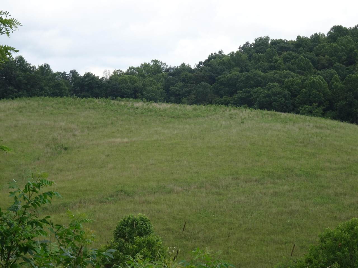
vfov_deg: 13.7
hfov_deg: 18.2
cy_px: 134
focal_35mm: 108
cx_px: 179
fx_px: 1117
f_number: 5
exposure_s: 1/250
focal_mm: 18.53
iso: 80
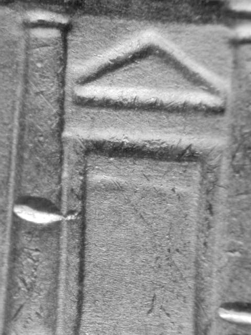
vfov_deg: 12.8
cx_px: 126
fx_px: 1489
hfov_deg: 9.6
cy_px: 168
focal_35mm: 154
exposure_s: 1/4.6
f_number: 5.1
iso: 100
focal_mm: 32
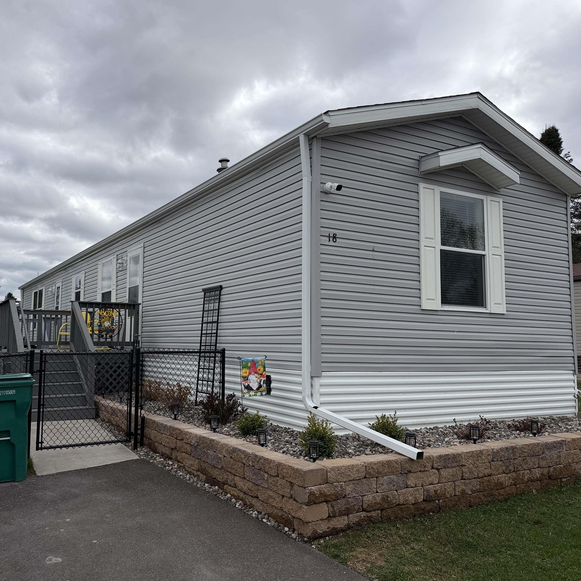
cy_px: 287
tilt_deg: +5.5
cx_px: 220
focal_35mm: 29
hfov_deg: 55.0
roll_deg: -0.8
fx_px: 551
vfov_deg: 55.6
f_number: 1.78
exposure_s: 1/5714
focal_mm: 6.76
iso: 80
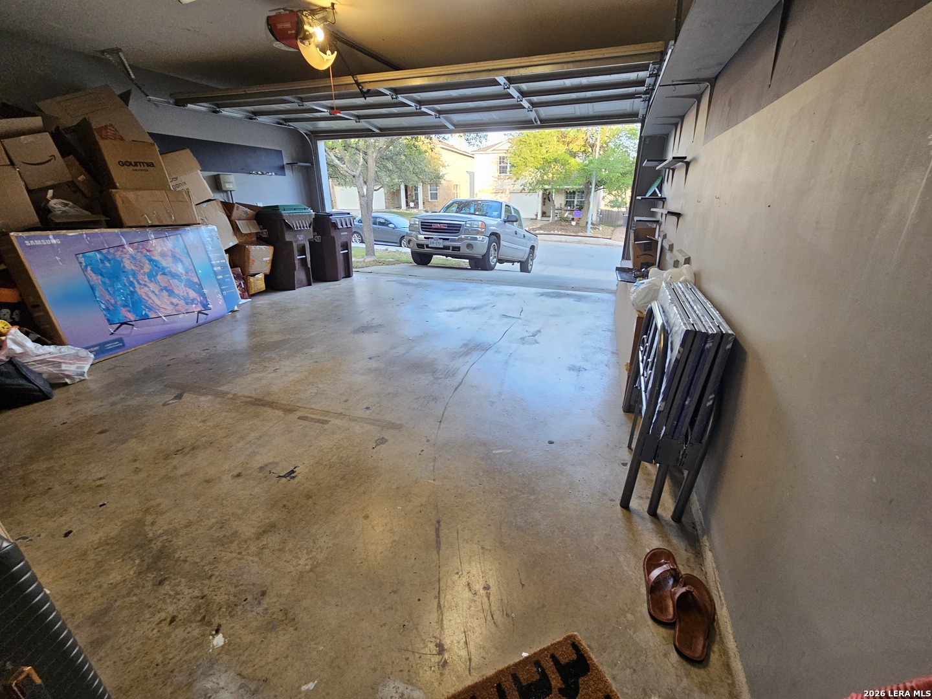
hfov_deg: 106.2
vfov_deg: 89.9
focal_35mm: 13
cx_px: 466
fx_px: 350
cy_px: 350
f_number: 2.2
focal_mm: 2.2
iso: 200
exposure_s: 1/77.4
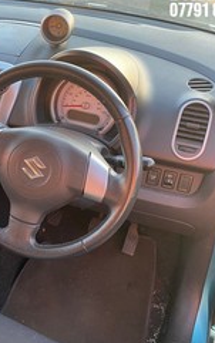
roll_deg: +2.9
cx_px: 23
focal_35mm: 40
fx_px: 374
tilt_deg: -38.5
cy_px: 169
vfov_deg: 49.2
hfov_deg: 30.7
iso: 125
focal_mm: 4.25
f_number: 1.8
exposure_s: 1/70
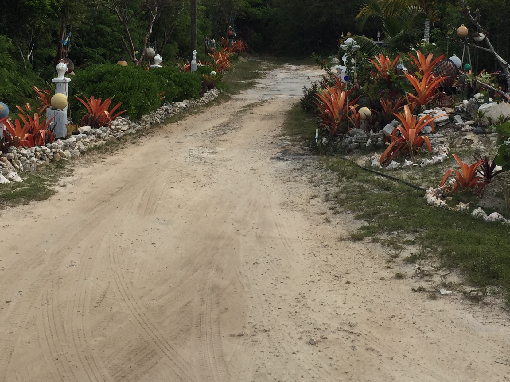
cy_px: 79
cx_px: 266
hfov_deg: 33.8
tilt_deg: +0.4
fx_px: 840
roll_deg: -2.2
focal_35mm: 57
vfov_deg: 25.2
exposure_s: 1/3597
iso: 32
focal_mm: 4.15
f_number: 2.2
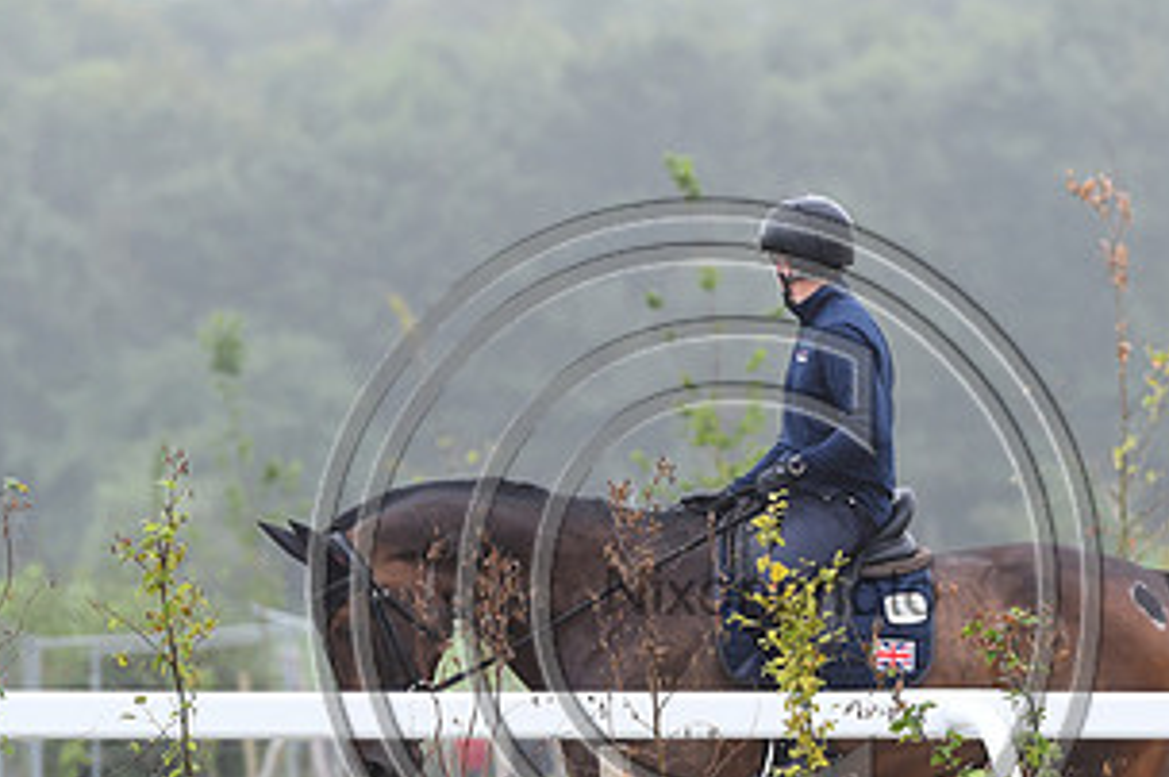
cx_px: 661
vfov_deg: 3.6
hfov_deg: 5.4
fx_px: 12391
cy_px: 542
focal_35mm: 382
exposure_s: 1/800
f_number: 5
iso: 1100
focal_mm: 200
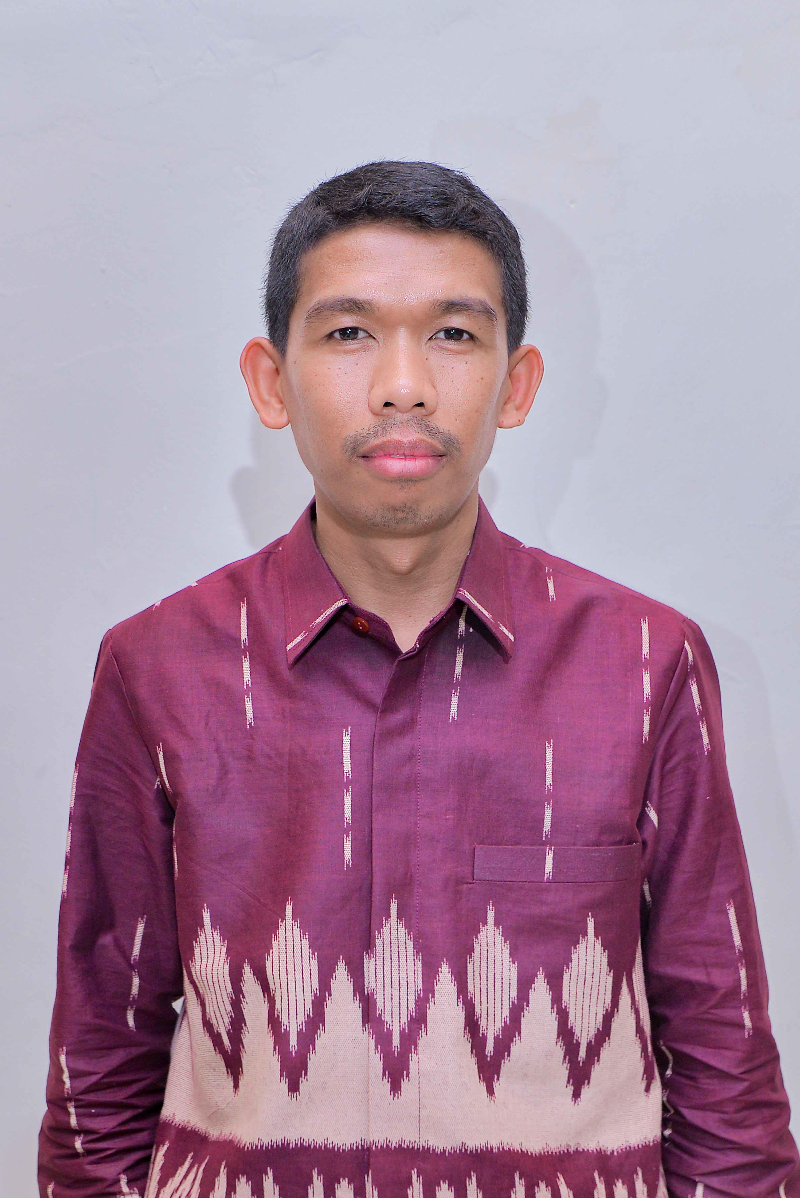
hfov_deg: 53.2
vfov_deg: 73.7
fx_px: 799
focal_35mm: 24
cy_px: 599
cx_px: 400
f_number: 3.5
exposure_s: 1/125
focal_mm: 24
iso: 320
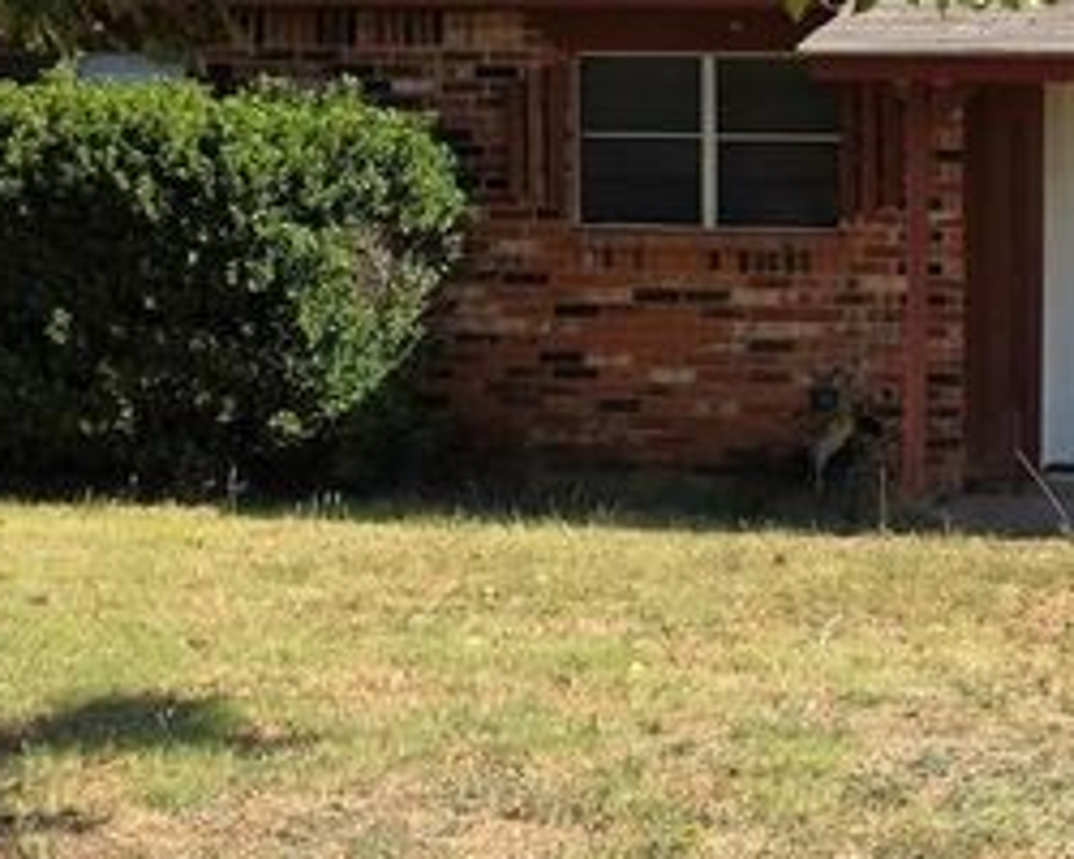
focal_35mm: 92
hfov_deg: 19.5
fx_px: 2924
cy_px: 344
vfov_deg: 16.7
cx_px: 1315
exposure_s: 1/4237
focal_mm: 6.3
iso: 80
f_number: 1.7
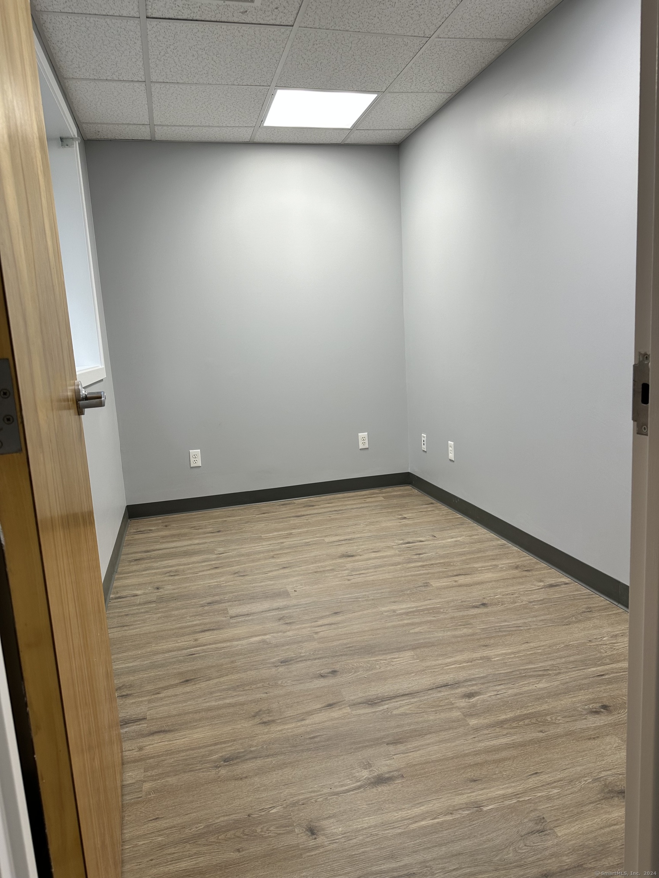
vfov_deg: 71.6
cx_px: 330
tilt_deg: -9.0
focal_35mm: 24
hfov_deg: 56.8
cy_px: 439
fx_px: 609
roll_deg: +3.2
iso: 80
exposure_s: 1/100
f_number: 1.78
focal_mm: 6.86
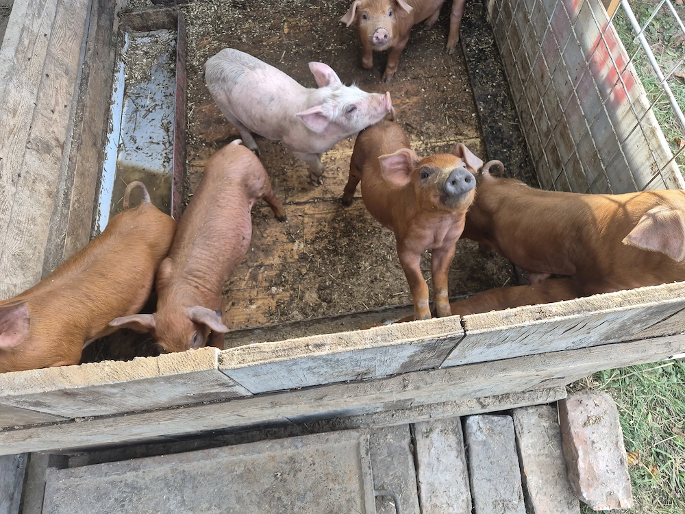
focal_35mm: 23
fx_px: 455
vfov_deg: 58.9
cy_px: 257
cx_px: 342
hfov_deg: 73.9
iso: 100
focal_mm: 5.4
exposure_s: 1/180
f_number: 1.8
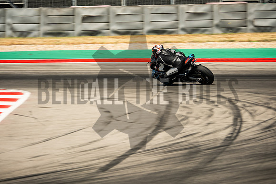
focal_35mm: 420
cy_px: 92
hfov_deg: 4.9
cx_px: 138
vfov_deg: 3.3
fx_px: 3221
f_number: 9
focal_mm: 280
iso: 160
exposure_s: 1/160
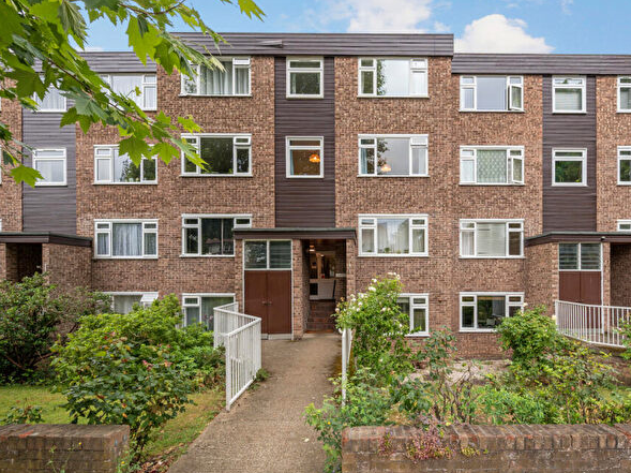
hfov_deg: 93.8
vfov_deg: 78.0
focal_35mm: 16
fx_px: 291
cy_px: 247
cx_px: 365
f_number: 8
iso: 400
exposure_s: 1/80
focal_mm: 14
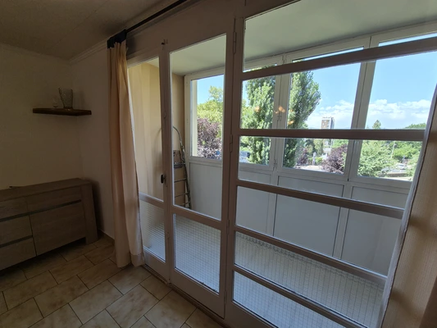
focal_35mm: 13
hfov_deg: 106.2
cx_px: 218
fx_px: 164
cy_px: 164
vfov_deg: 89.9
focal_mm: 2.2
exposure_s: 1/278
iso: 50
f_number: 2.2
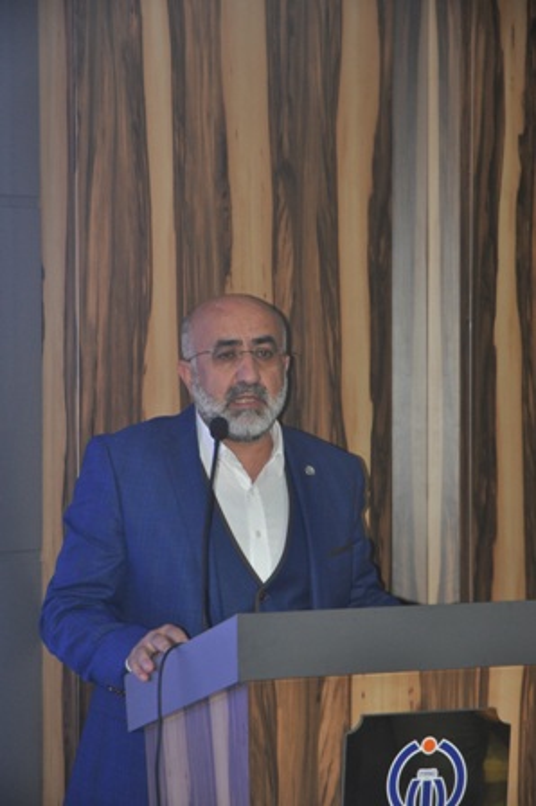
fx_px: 2348
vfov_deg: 19.5
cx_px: 268
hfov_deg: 13.0
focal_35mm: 105
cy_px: 403
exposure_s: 1/60
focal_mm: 70
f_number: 4.5
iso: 800
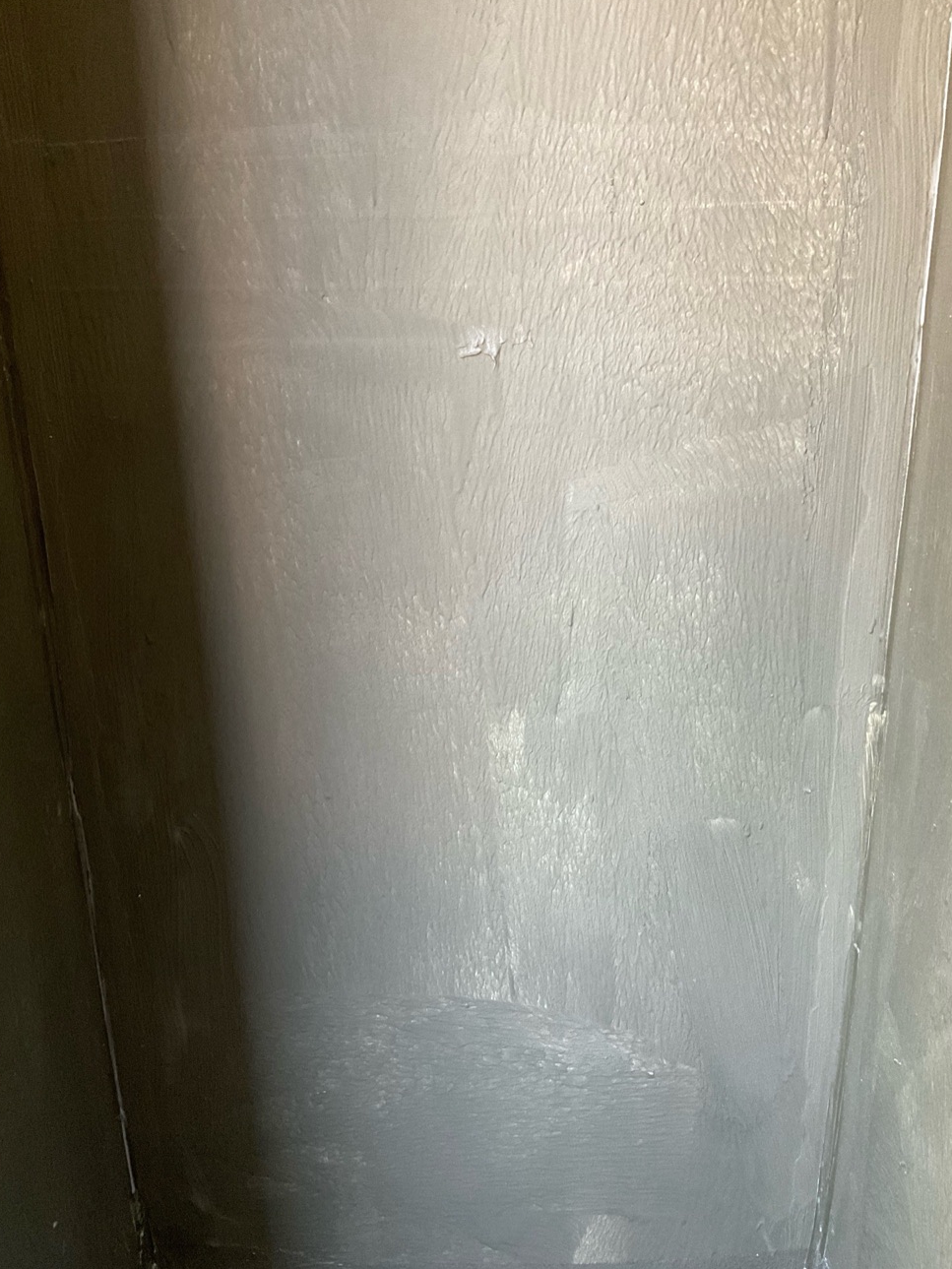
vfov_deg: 60.0
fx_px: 1100
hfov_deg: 46.8
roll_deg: +1.7
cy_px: 628
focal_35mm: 30
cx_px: 477
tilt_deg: -20.1
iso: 250
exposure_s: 1/40
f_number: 1.8
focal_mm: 3
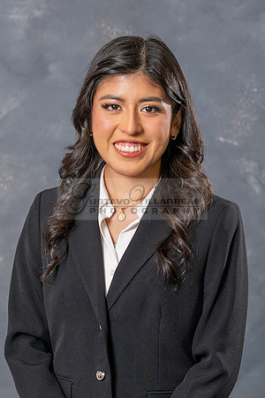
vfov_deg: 16.7
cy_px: 298
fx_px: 1350
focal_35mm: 122
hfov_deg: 11.2
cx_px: 119
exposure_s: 1/200
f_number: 4
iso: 200
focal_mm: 50
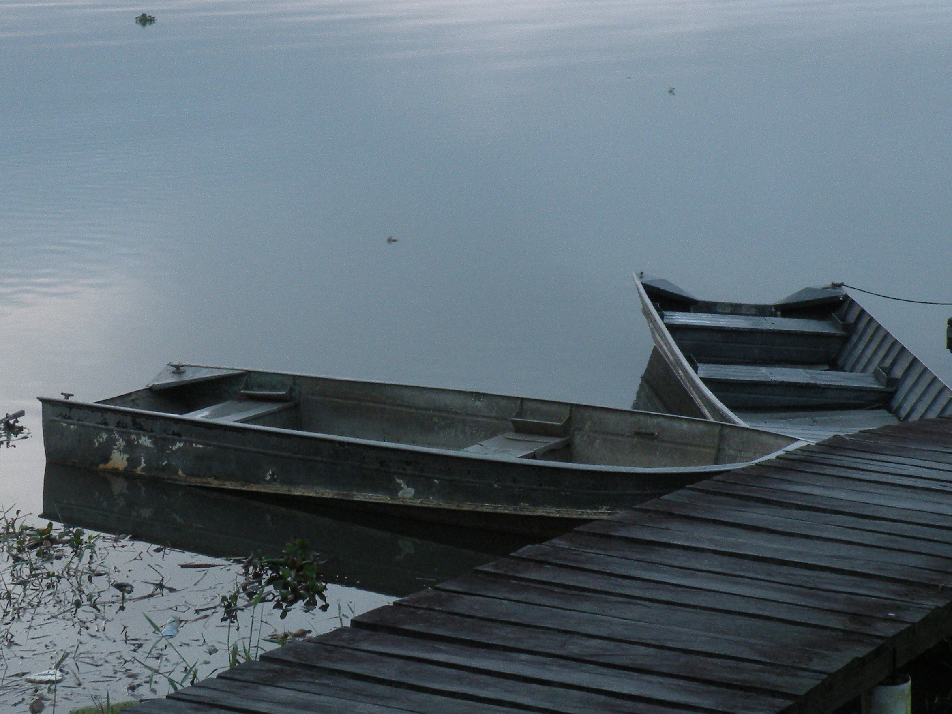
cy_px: 193
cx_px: 522
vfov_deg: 16.9
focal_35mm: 87
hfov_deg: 22.5
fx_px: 2393
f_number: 6.3
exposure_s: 1/8
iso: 200
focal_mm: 9.8
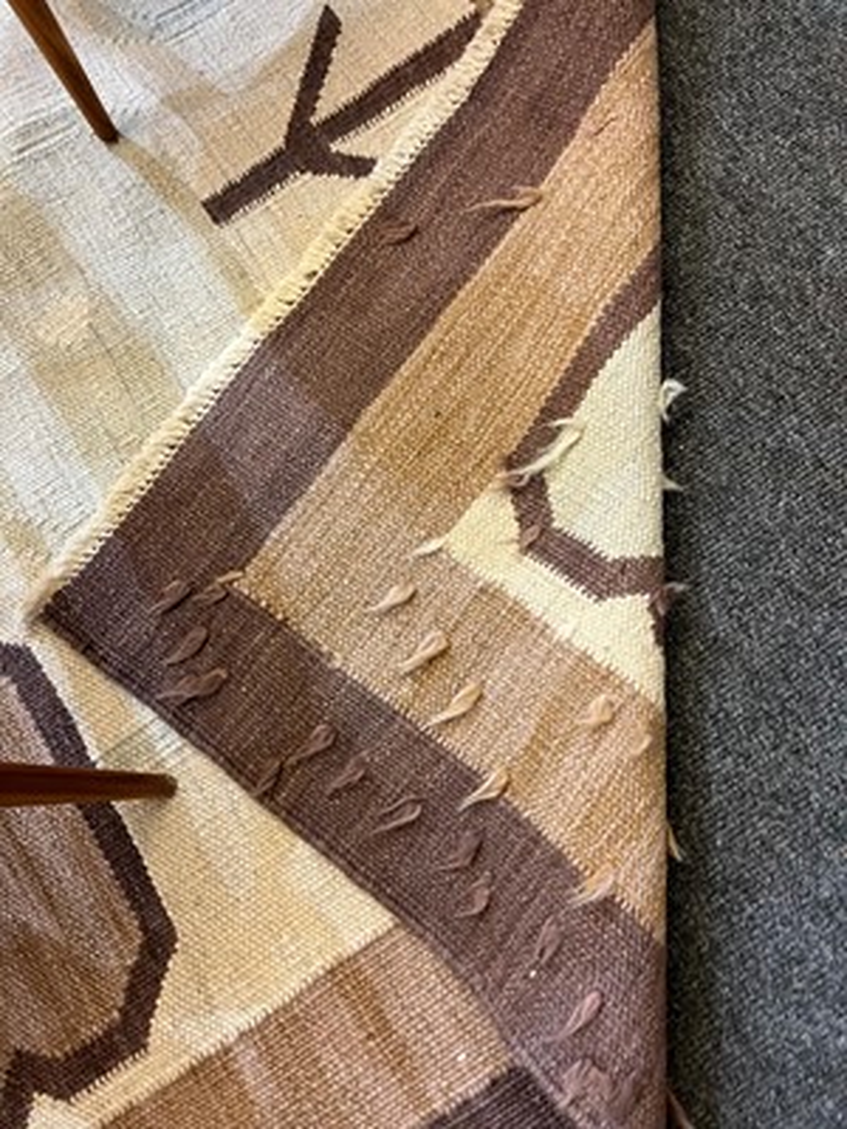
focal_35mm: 26
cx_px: 424
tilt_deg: -74.2
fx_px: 848
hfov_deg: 53.1
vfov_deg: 67.3
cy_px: 564
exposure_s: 1/50
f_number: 1.6
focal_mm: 5.1
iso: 250
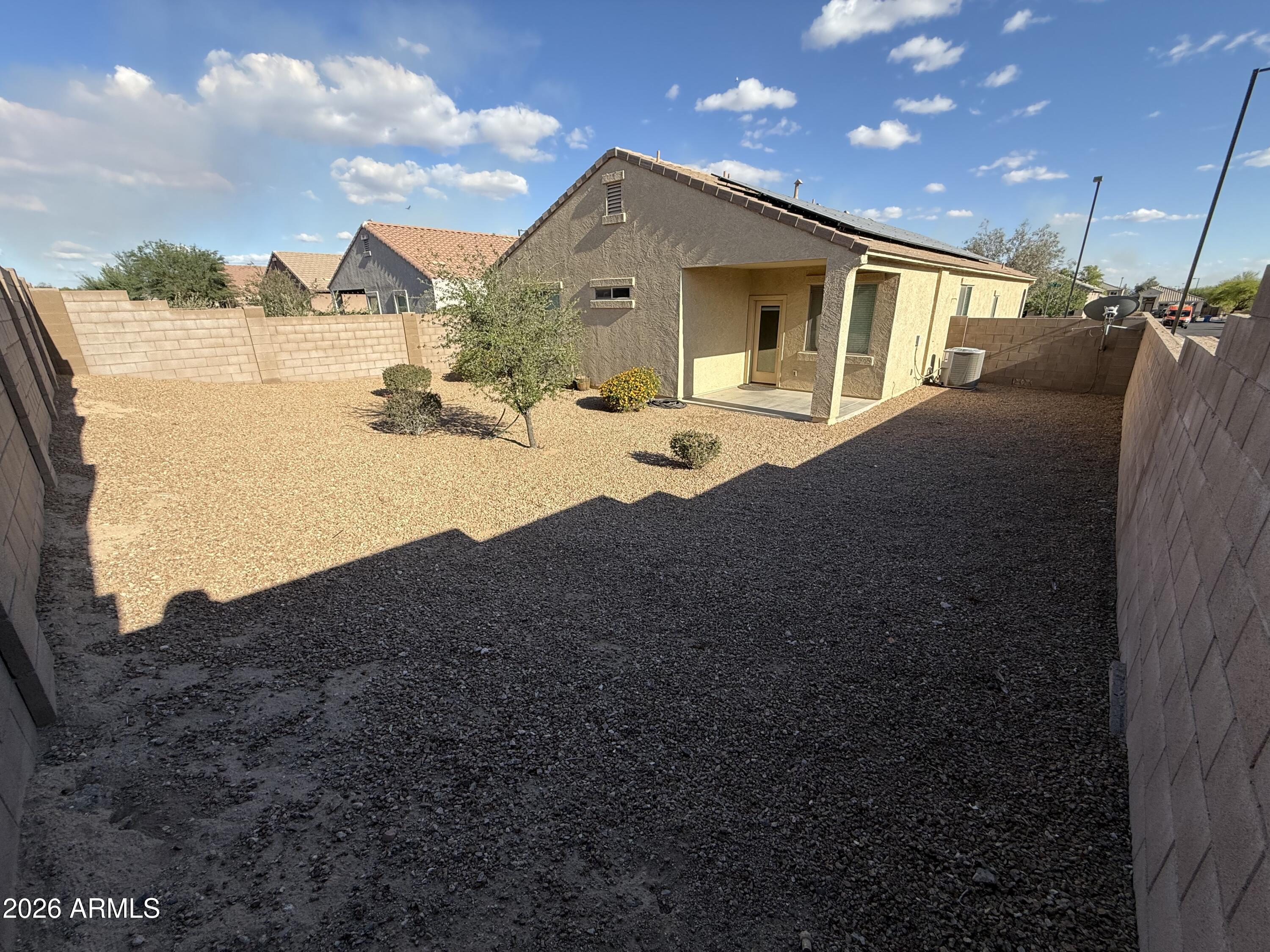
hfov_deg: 102.1
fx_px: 514
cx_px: 635
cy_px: 476
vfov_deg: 85.7
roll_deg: +1.3
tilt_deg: -18.2
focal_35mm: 14
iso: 50
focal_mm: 2.22
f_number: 2.2
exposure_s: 1/1368
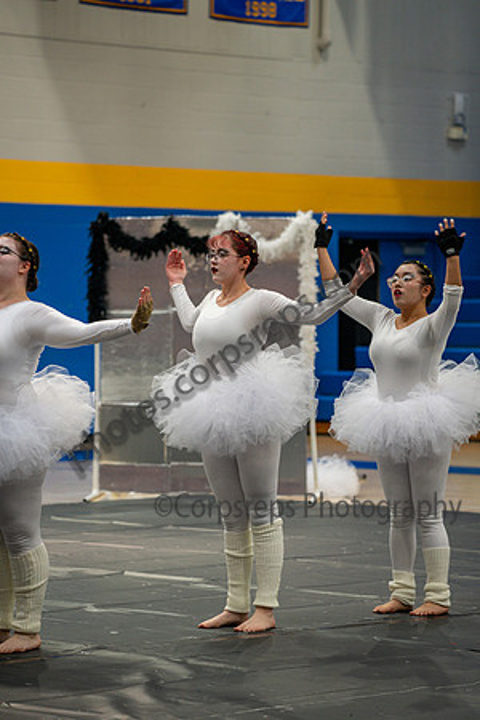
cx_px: 240
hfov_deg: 9.5
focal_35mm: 145
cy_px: 360
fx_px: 2900
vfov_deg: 14.2
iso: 1800
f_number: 4
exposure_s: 1/500
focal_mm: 145
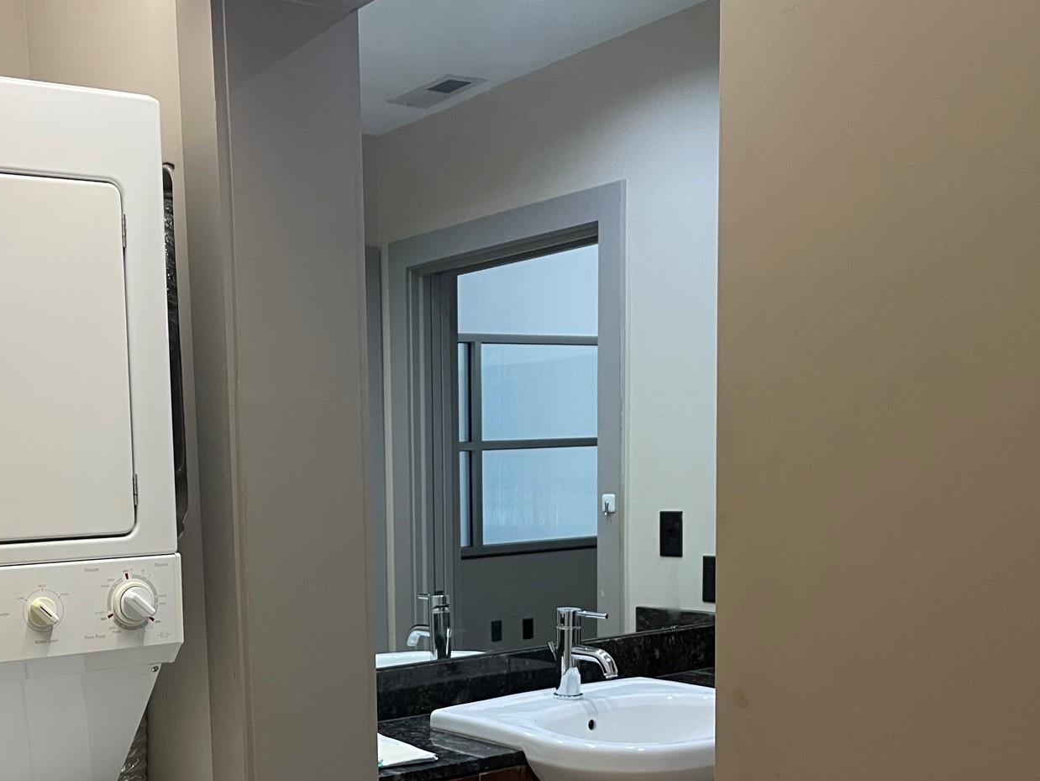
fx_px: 1292
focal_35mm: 43
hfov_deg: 42.6
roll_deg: +2.5
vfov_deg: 32.6
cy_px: 632
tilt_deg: -7.2
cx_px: 276
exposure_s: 1/60
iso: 80
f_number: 1.6
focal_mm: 5.1
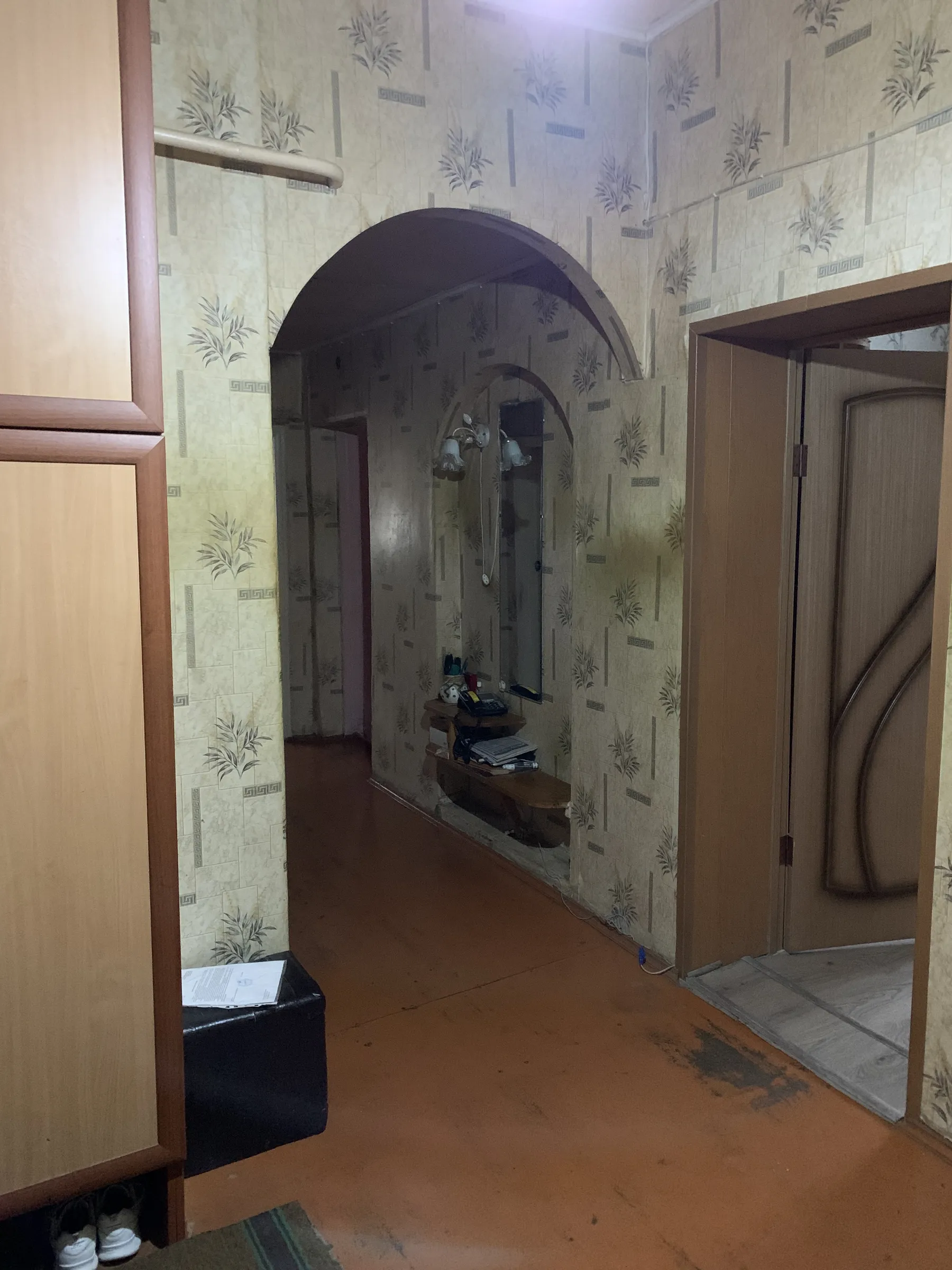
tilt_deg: -6.7
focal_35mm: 26
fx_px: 953
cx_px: 476
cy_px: 635
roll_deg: +0.0
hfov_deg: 53.1
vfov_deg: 67.3
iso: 800
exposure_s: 1/25
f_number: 1.8
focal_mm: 4.25
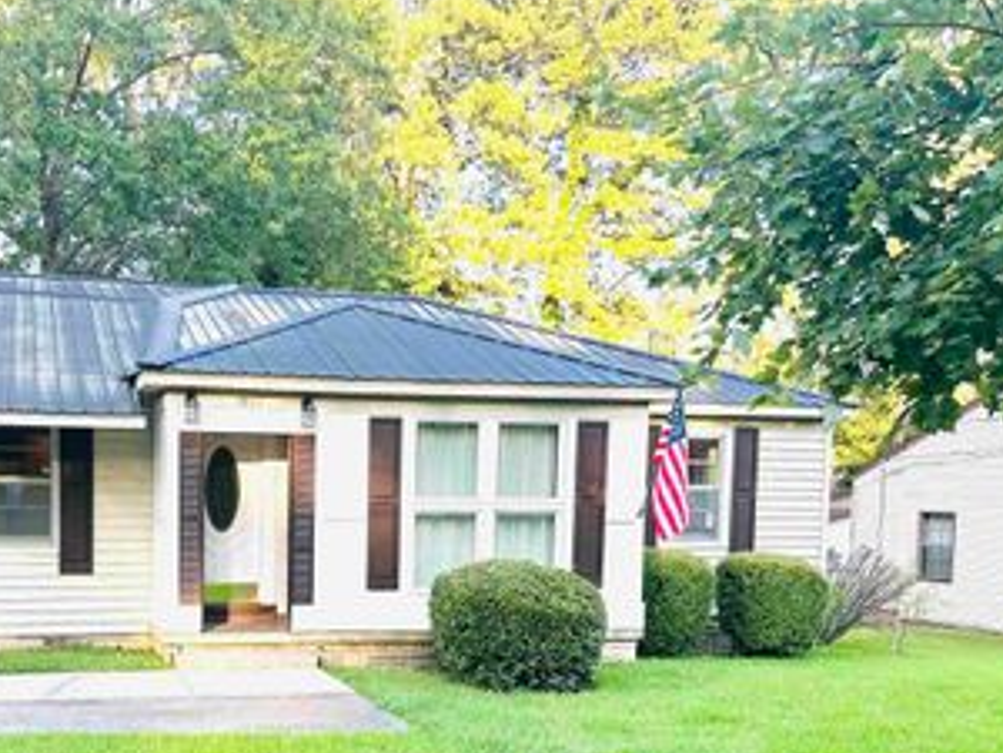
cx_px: 281
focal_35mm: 40
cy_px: 574
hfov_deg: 45.5
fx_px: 1159
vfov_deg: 35.1
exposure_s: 1/269
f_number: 1.78
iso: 80
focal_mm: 6.86
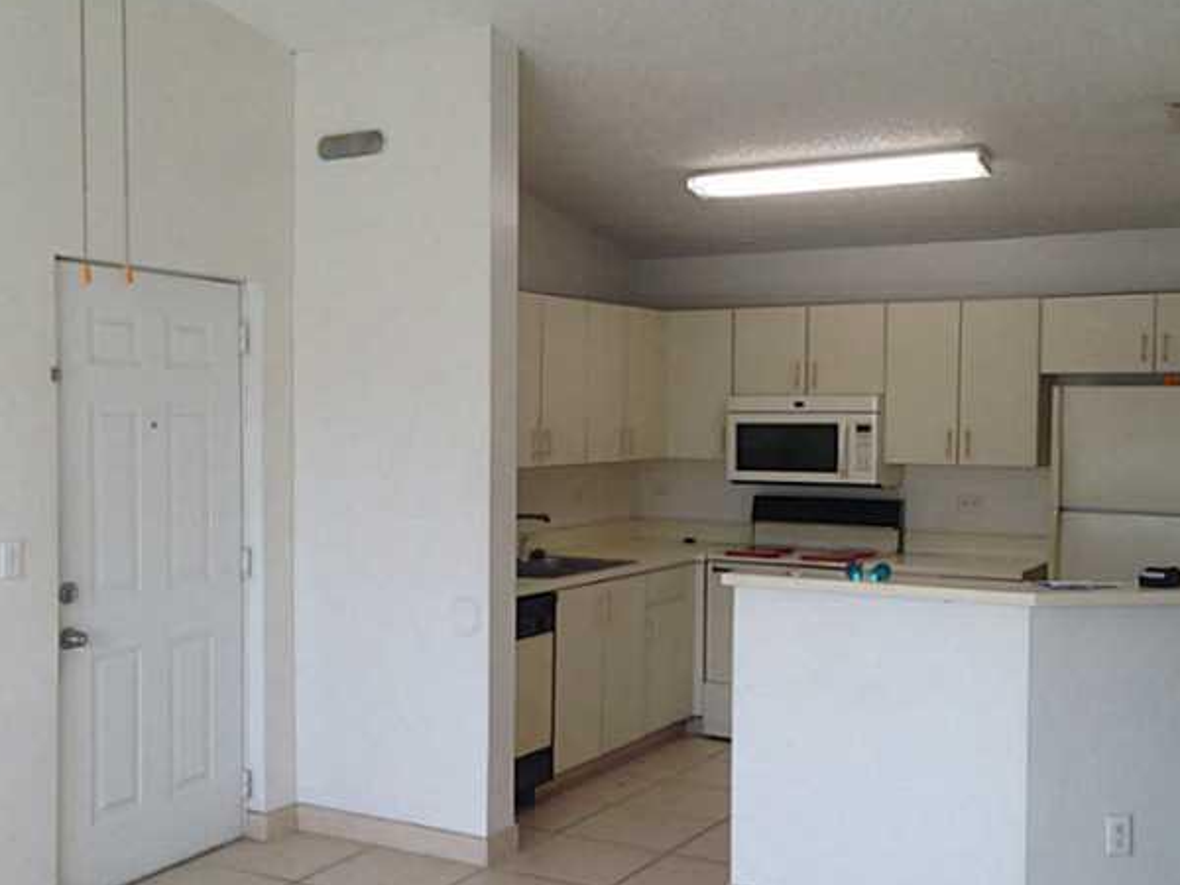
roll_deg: -1.7
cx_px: 535
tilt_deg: -2.6
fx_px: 1500
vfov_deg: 32.9
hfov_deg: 42.9
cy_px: 472
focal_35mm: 44
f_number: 2.4
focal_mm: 4.12
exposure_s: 1/120
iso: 64
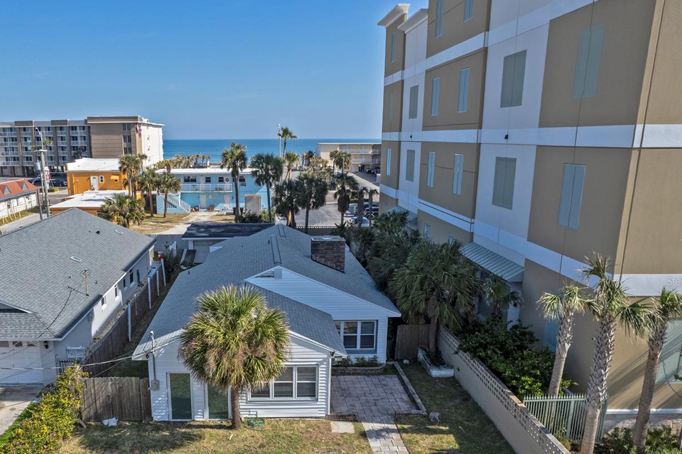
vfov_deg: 44.6
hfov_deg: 63.0
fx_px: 549
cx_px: 267
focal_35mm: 29
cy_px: 281
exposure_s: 1/2500
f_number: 2.8
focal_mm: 8.38
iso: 100
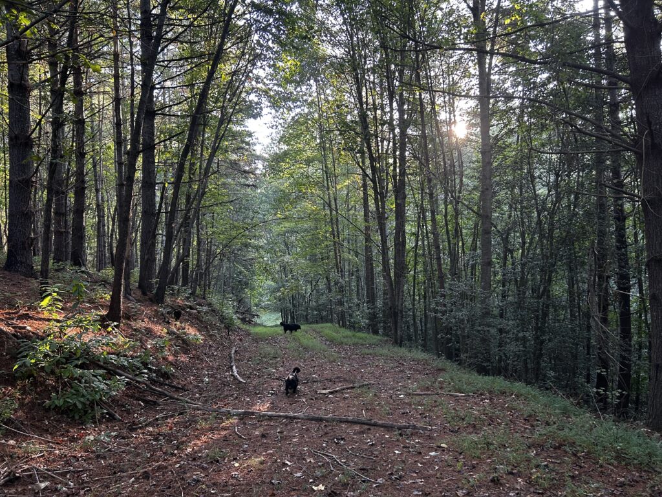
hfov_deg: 67.3
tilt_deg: +0.4
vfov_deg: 53.1
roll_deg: +3.2
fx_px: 497
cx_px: 331
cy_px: 248
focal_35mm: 26
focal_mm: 5.7
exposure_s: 1/71
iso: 125
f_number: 1.5
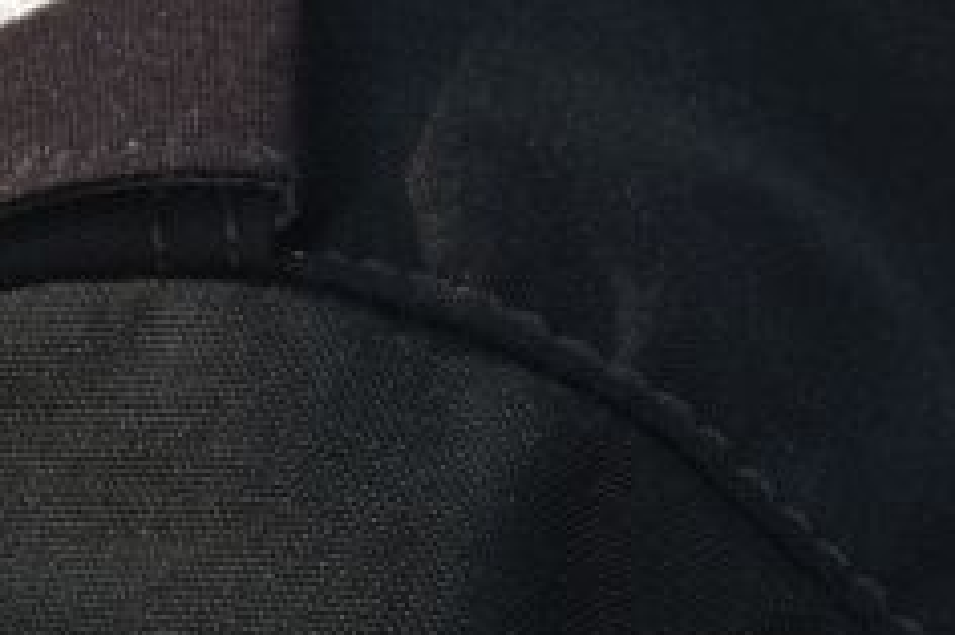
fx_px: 18110
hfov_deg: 3.0
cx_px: -81
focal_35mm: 683
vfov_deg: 2.0
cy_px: 1365
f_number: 10
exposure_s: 1/250
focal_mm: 105
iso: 100
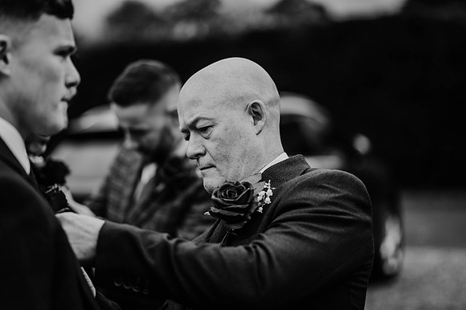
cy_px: 155
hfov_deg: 23.9
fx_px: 1100
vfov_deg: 16.1
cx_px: 233
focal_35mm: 85
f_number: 1.8
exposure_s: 1/500
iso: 100
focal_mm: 85
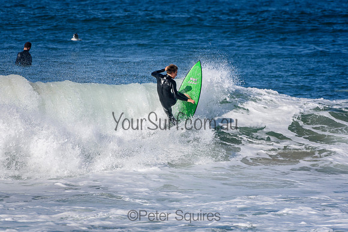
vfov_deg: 1.8
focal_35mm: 750
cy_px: 116
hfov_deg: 2.7
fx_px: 7252
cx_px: 174
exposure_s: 1/4000
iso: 400
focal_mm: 500
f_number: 5.6
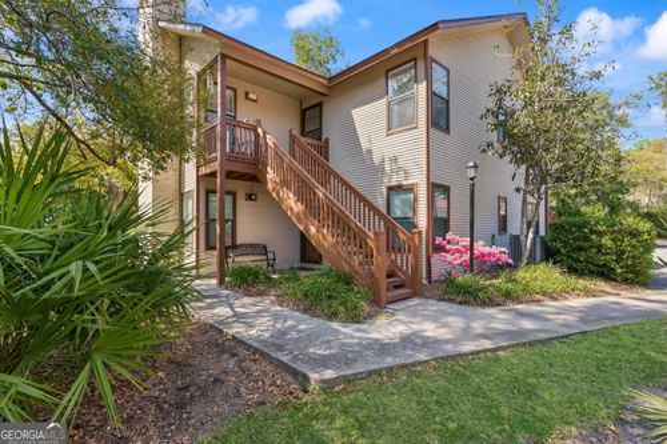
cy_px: 222
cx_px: 334
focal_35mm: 17
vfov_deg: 70.4
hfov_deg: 93.3
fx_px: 315
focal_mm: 17
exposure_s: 1/80
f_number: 8
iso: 250
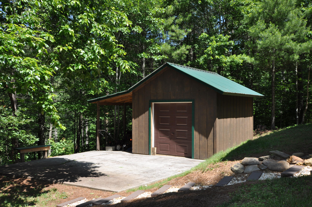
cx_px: 156
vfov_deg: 36.8
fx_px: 312
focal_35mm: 36
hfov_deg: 53.2
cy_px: 104
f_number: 7.1
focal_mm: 24
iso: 200
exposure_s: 1/200
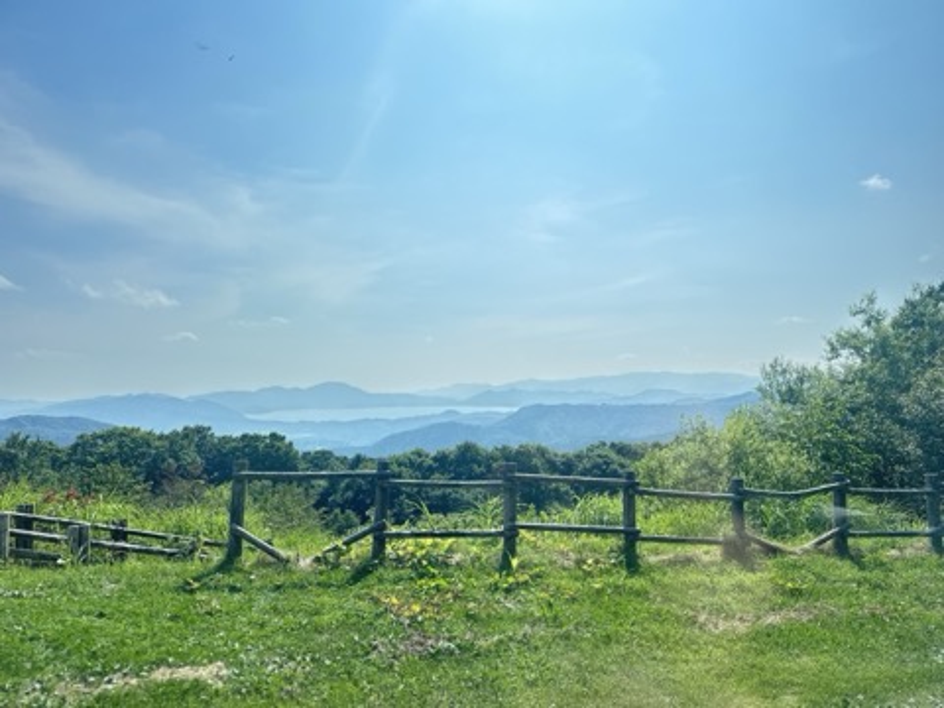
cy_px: 354
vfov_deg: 56.8
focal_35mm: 24
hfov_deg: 71.6
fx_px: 654
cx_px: 472
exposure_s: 1/3472
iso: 80
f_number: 1.78
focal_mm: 6.86
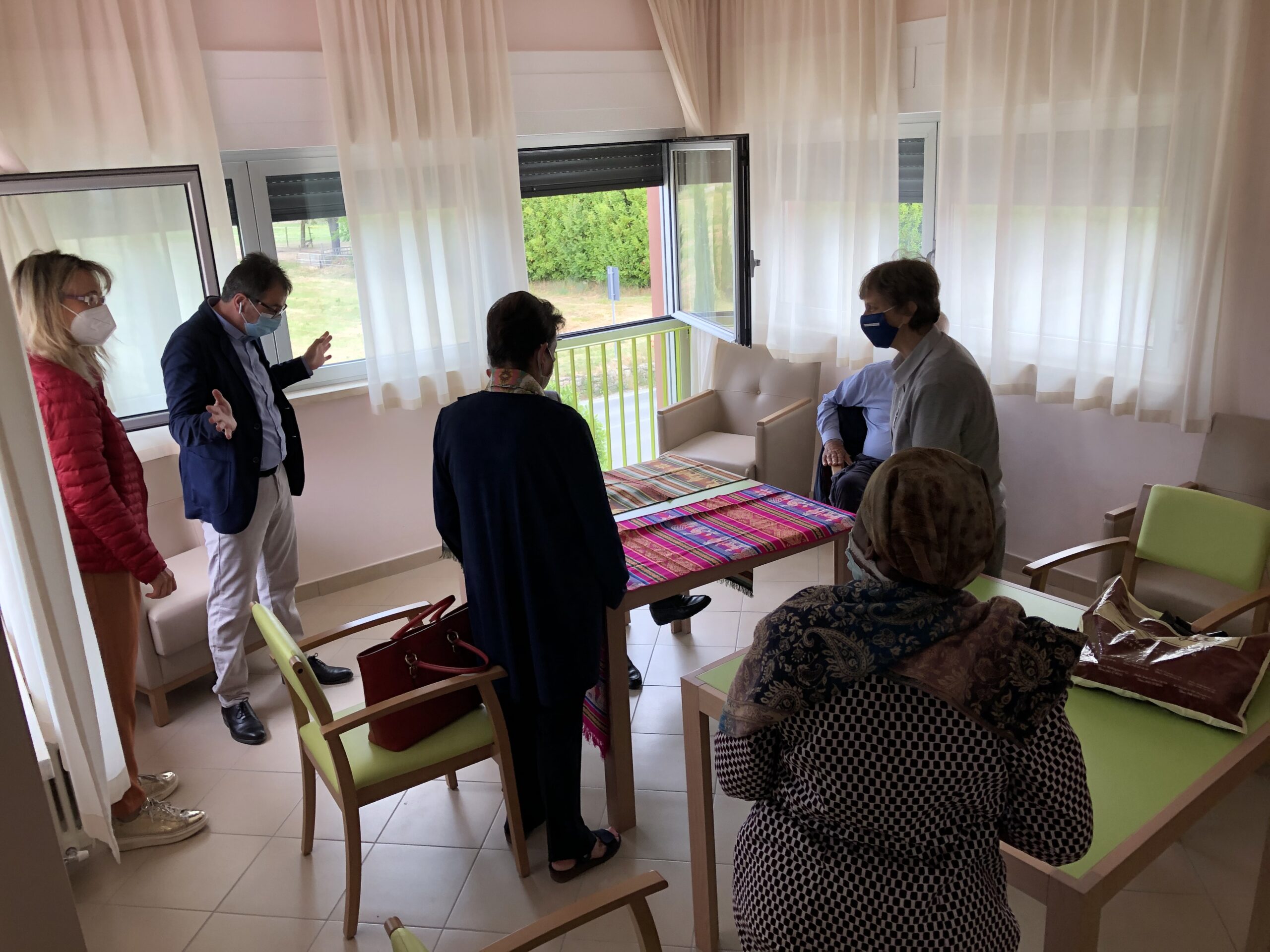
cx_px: 635
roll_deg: +5.3
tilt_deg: -16.7
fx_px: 1027
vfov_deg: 49.7
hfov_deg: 63.4
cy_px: 476
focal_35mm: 28
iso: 25
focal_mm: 3.99
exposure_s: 1/120
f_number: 1.8
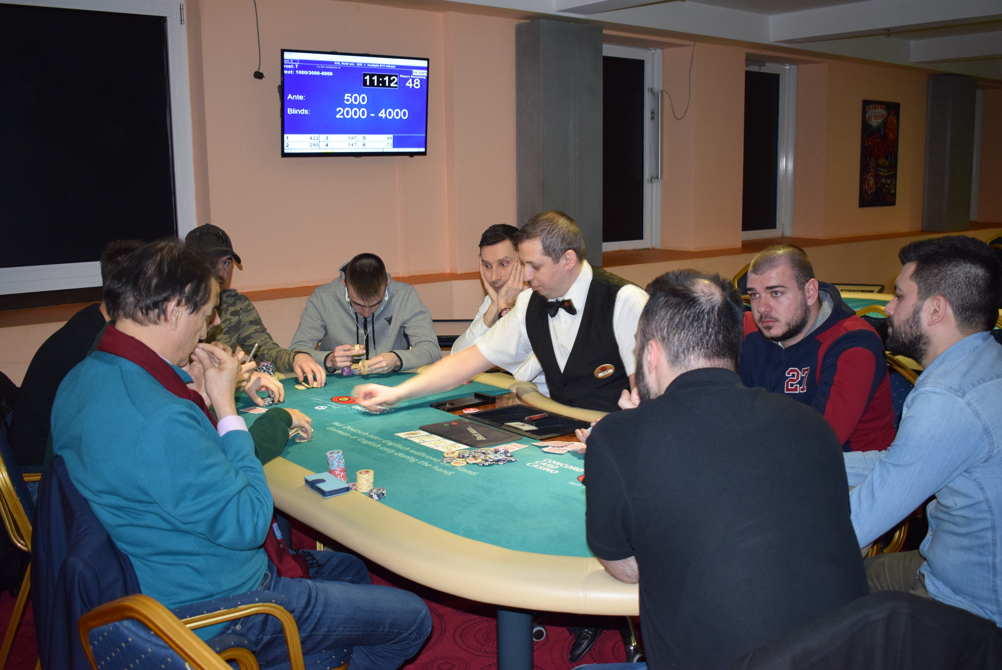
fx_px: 961
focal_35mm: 34
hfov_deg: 55.1
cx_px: 501
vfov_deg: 38.4
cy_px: 335
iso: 1400
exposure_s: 1/30
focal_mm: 23
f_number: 3.8
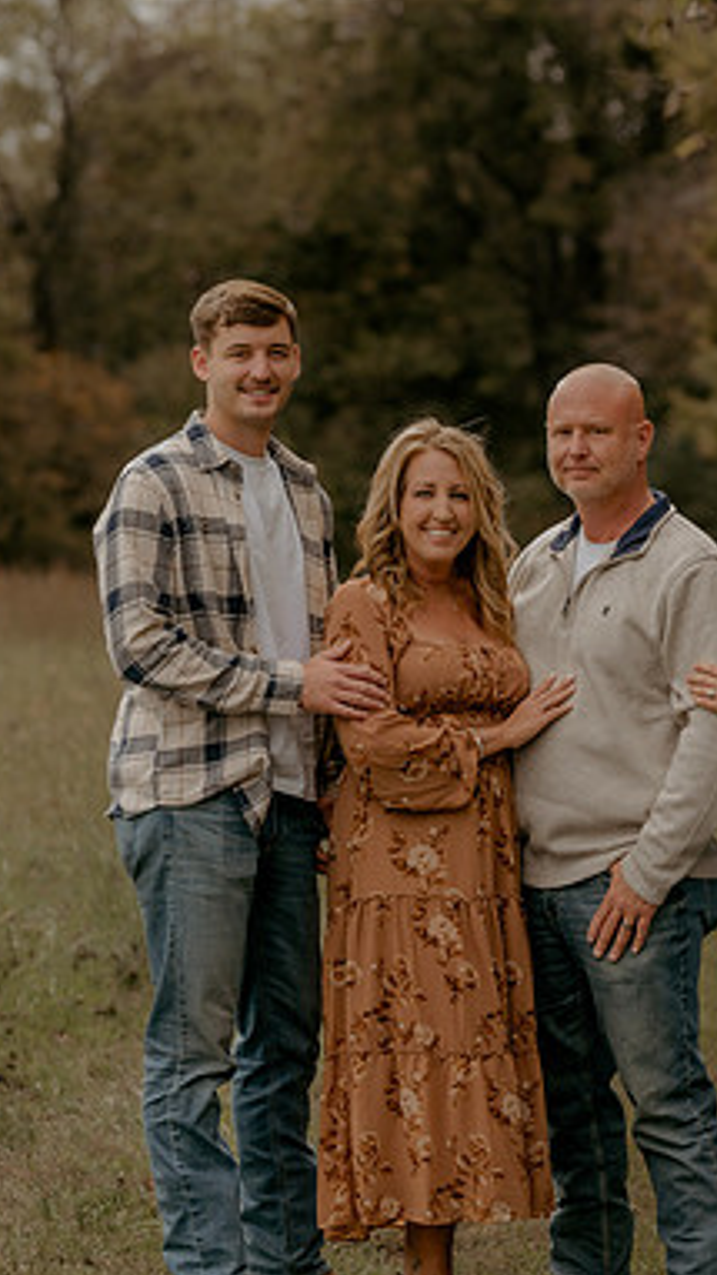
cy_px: 641
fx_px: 4561
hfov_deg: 9.0
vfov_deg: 15.9
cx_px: 570
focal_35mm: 135
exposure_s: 1/640
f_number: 2.8
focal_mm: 85
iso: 125
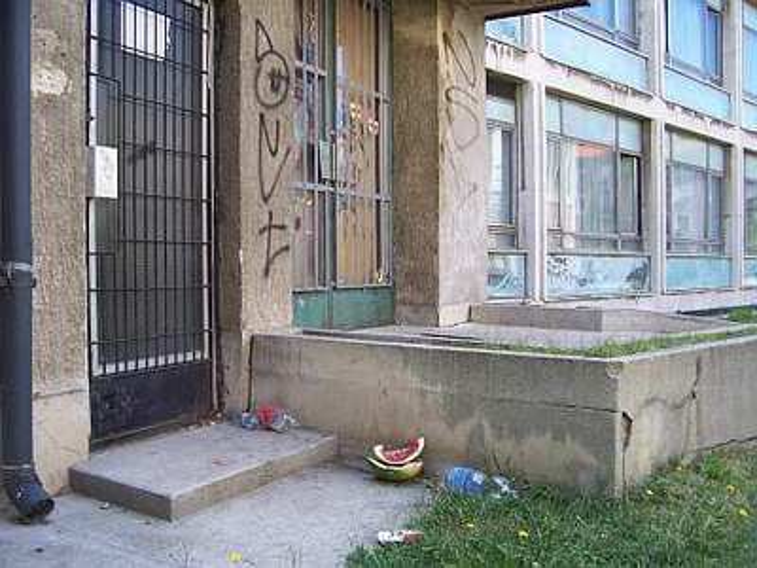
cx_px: 378
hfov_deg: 54.0
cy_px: 284
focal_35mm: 34
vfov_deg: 41.8
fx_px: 744
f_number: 2.7
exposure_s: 1/250
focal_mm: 5.6
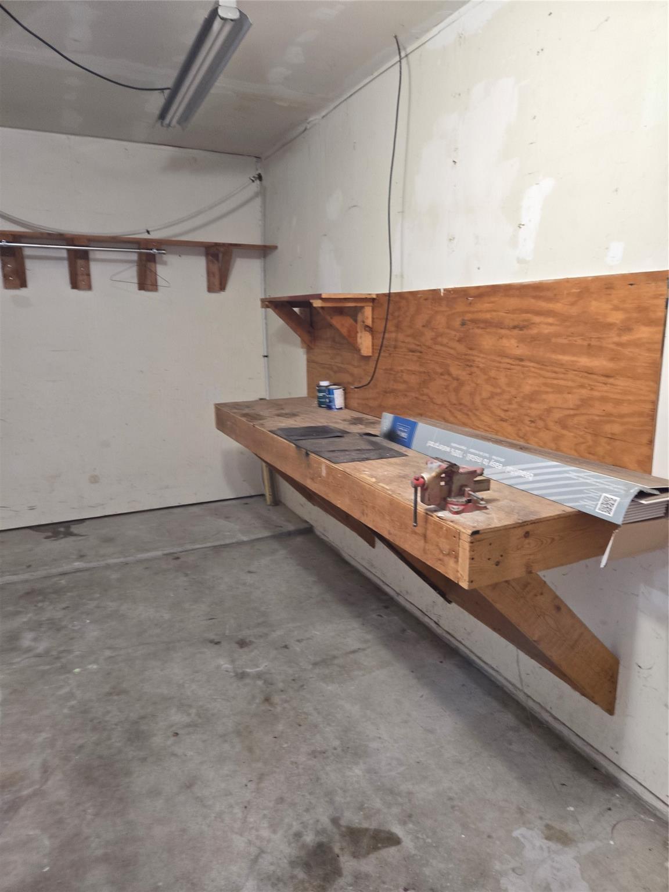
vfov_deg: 73.9
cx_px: 334
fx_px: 593
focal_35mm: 23
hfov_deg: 58.9
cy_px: 446
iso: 320
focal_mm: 5.4
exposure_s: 1/12
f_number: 1.8
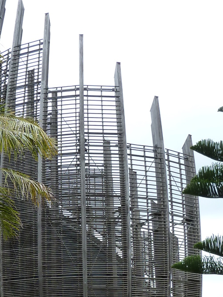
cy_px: 262
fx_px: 516
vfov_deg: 30.9
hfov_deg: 24.0
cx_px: 42
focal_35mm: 60
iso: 125
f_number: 3.5
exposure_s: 1/125
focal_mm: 4.1
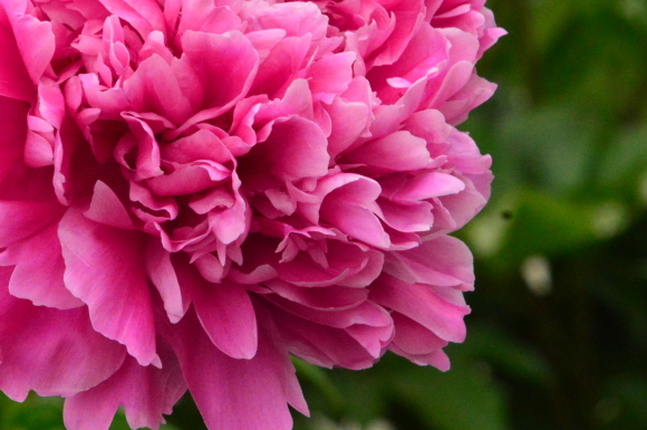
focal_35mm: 371
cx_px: 200
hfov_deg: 5.6
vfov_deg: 3.7
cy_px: 142
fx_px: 6658
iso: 4000
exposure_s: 1/250
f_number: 20
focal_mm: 140
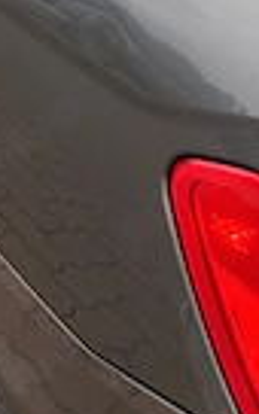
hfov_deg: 15.2
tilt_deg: -24.9
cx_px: -195
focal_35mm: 75
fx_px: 847
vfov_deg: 25.6
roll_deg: -0.1
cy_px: -30
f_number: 1.78
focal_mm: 6.76
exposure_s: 1/263
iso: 64
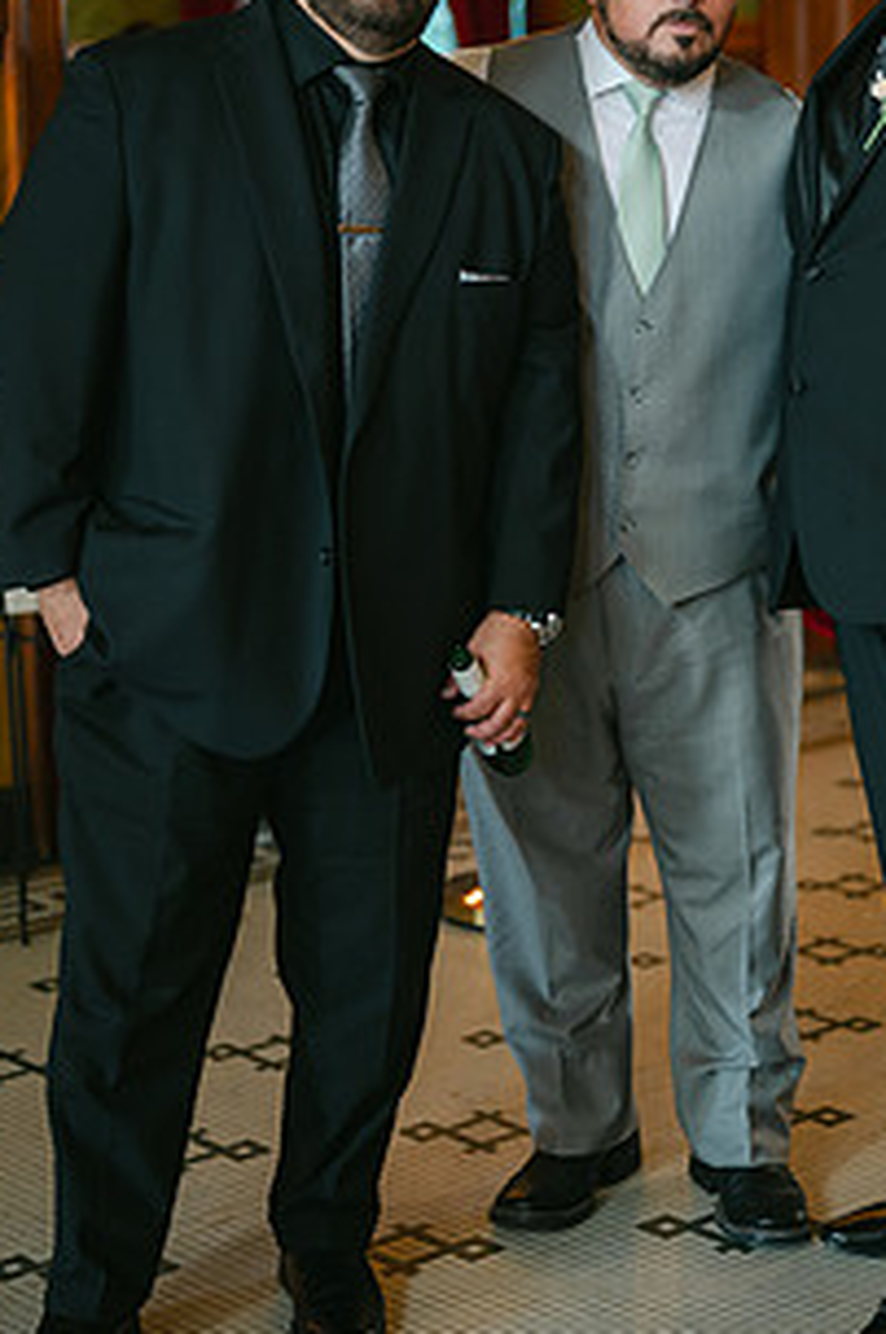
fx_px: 2738
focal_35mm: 74
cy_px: 570
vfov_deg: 27.3
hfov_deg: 18.3
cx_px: 590
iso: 1400
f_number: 1.8
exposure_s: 1/125
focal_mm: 50
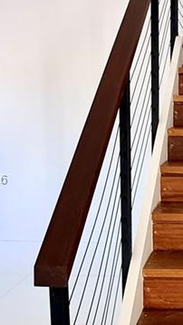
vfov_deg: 40.5
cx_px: 246
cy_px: 180
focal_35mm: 51
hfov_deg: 21.1
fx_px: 440
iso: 200
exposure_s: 1/99
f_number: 2.2
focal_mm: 2.22
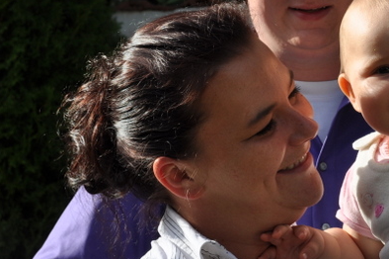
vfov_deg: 10.2
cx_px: 389
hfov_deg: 15.1
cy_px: 59
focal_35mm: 134
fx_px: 1447
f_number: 10
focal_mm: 44
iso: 200
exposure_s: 1/400
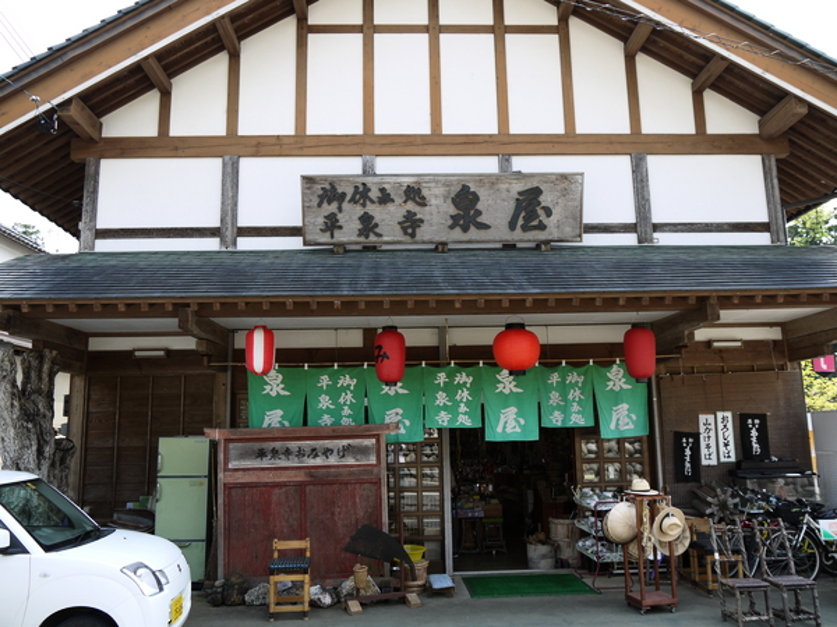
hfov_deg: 63.4
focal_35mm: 28
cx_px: 418
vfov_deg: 49.7
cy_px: 314
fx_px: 677
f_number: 5
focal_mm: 14
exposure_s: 1/200
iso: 100
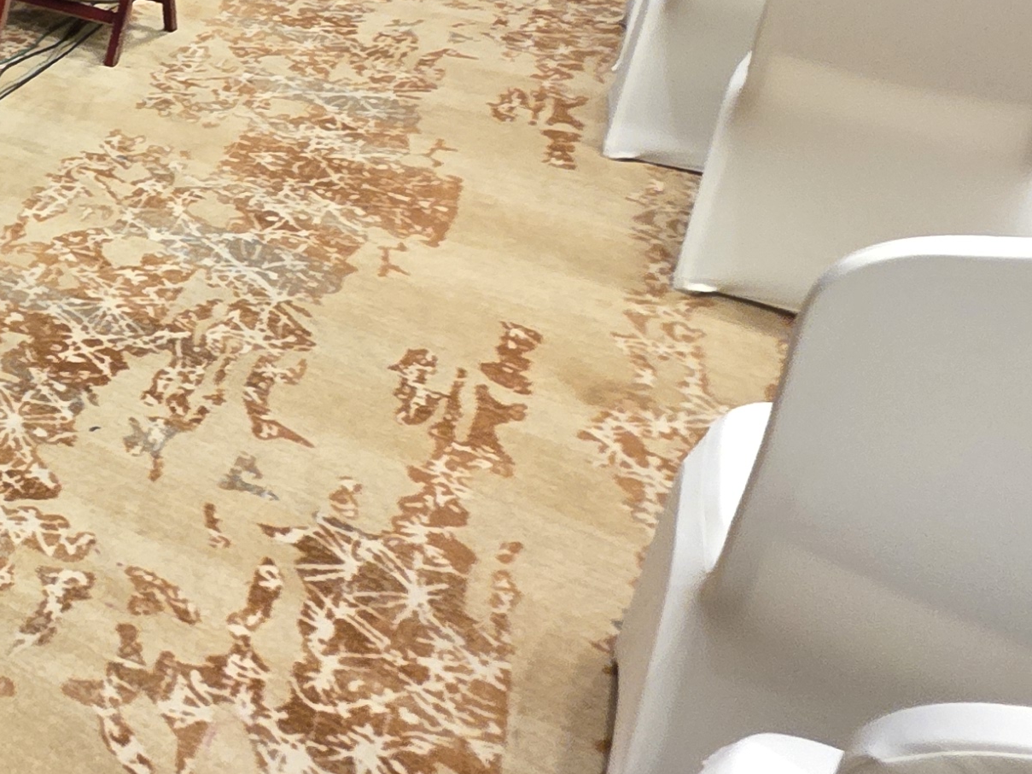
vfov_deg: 29.7
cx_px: -457
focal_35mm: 43
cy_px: -109
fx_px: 1282
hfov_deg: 29.7
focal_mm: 2.2
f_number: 1.9
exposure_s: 1/62
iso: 320
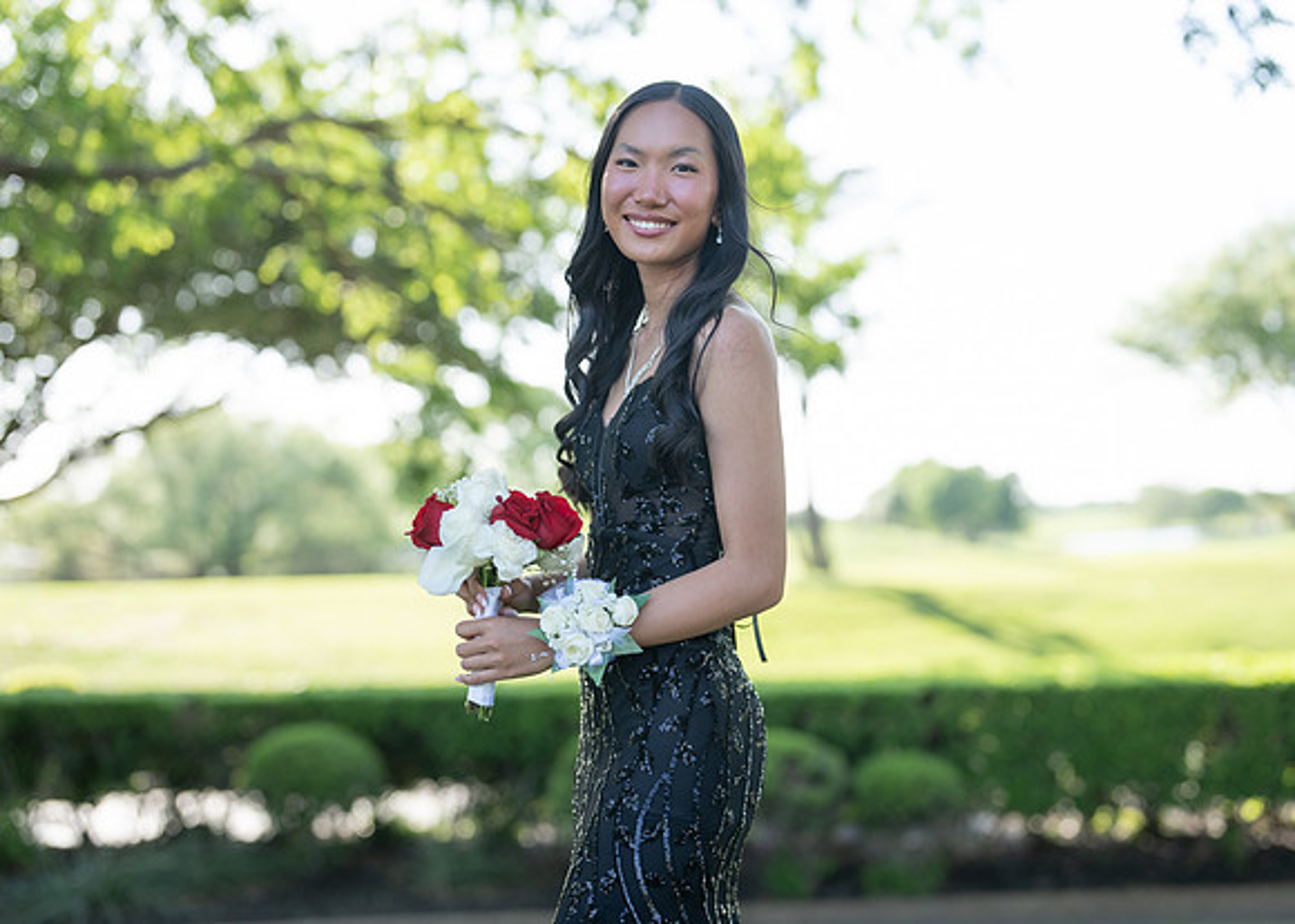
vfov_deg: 26.7
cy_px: 461
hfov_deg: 36.8
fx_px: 1946
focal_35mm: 53
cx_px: 688
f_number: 1.8
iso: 160
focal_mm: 50
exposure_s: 1/1000
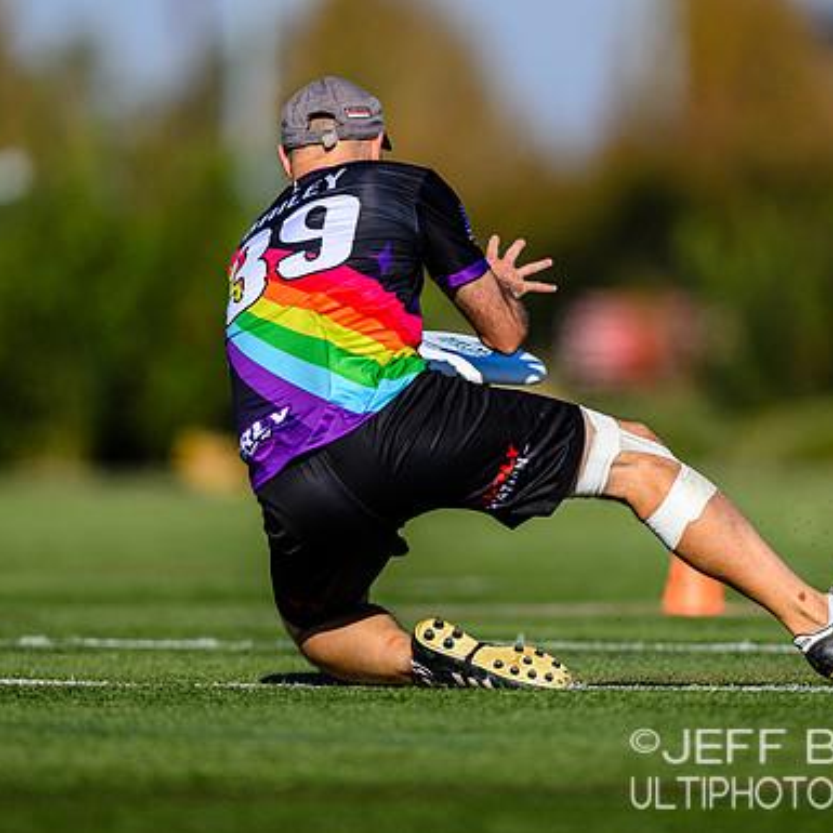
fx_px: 16390
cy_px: 417
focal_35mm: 602
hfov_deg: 2.9
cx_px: 487
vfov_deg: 2.9
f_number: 3.2
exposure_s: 1/2000
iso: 100
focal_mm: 400
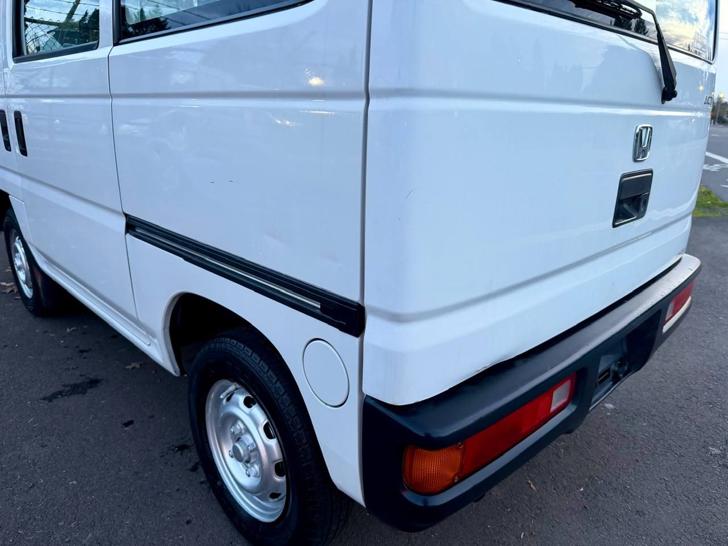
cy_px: 273
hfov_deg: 71.6
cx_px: 364
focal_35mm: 24
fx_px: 505
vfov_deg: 56.8
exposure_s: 1/75
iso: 200
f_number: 1.78
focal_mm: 6.76
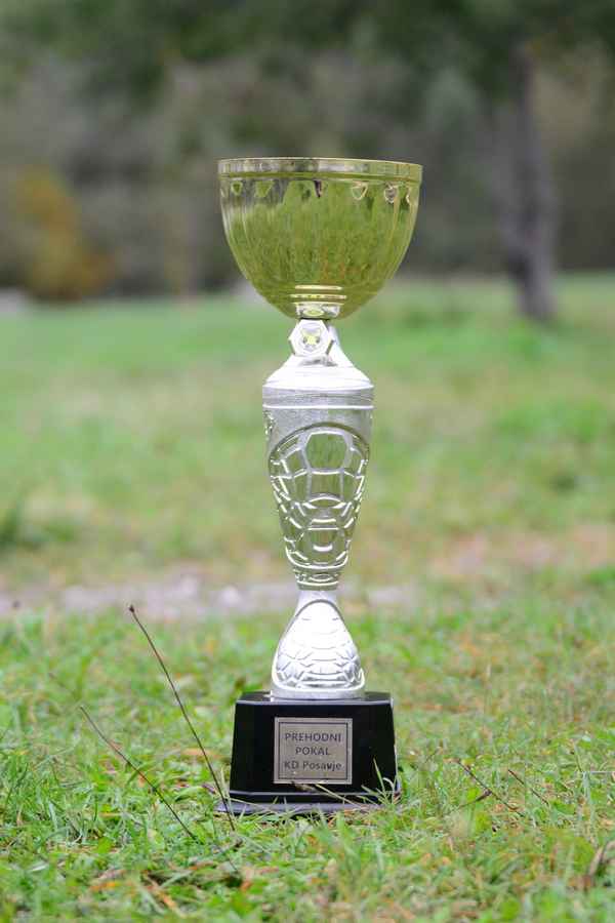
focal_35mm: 165
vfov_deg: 12.5
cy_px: 462
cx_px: 308
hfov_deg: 8.3
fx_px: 4228
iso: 900
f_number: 4.2
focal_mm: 110
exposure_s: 1/1000
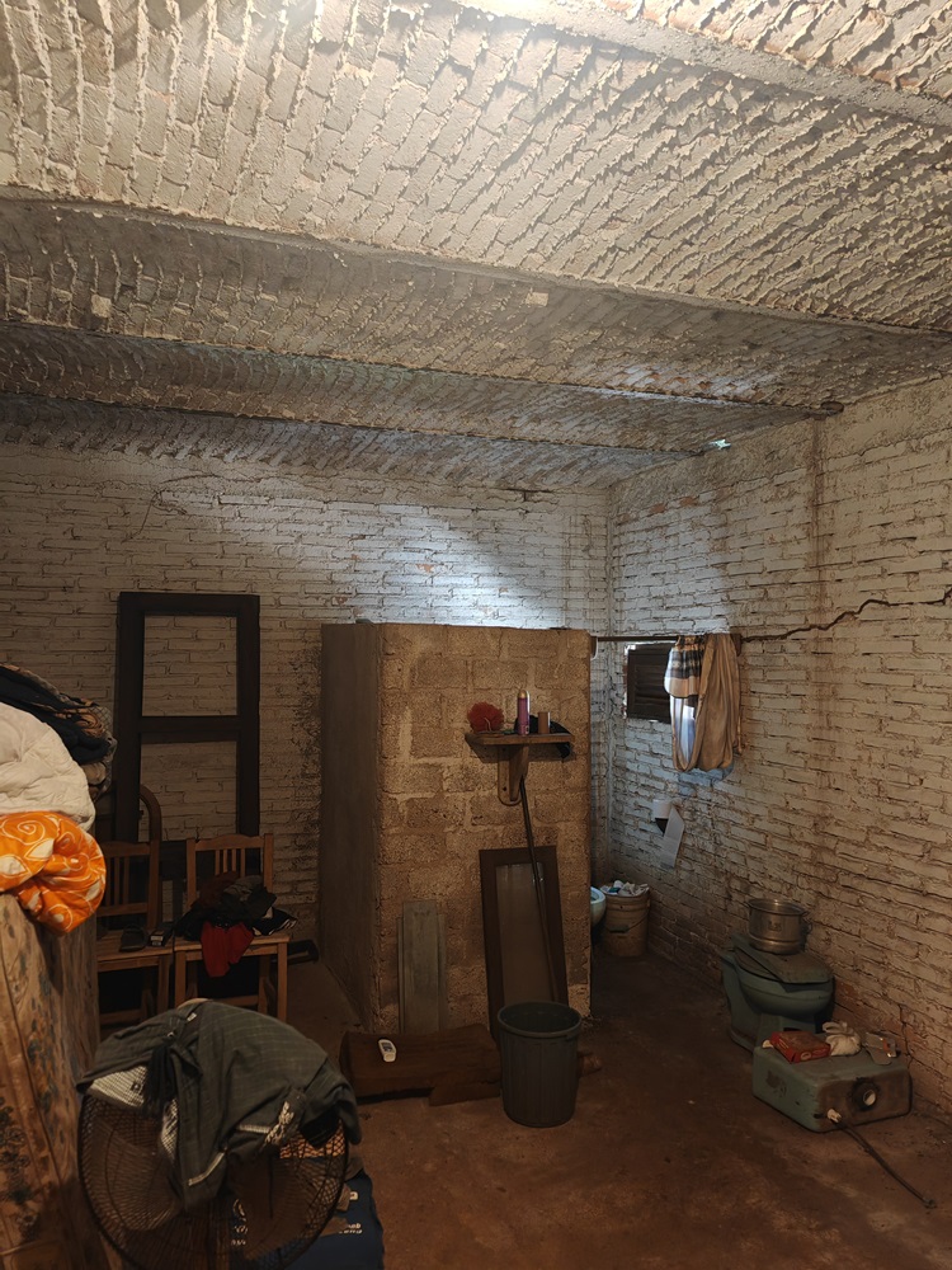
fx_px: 990
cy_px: 635
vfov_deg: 65.3
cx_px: 476
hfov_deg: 51.4
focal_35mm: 27
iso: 1250
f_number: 1.6
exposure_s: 1/59
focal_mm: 7.62
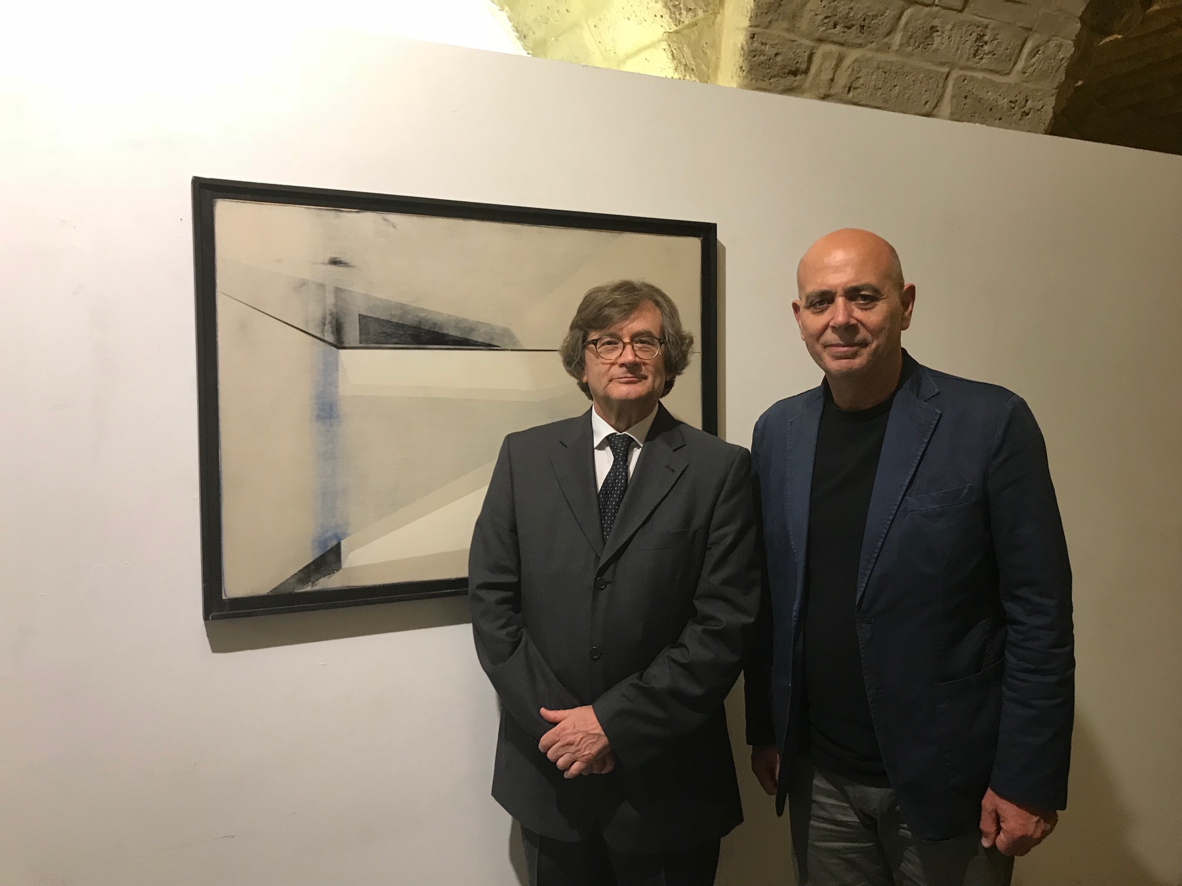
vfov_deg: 49.7
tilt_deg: -1.7
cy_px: 443
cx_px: 591
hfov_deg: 63.4
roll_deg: +1.4
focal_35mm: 28
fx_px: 956
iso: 40
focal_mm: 3.99
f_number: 1.8
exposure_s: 1/20
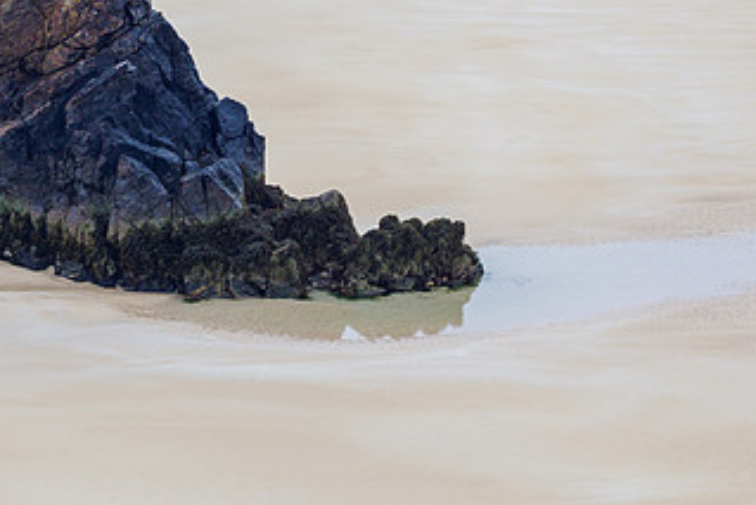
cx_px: 315
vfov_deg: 7.3
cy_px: 186
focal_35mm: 189
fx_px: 3971
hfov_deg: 10.9
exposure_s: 1/40
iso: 200
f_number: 4
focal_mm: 50
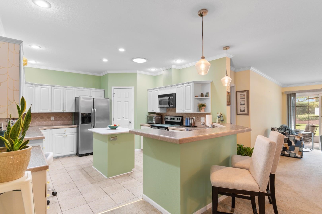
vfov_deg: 67.4
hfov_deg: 90.0
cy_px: 107
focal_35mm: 18
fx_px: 161
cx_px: 161
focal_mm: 12
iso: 100
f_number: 4.8
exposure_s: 1/2
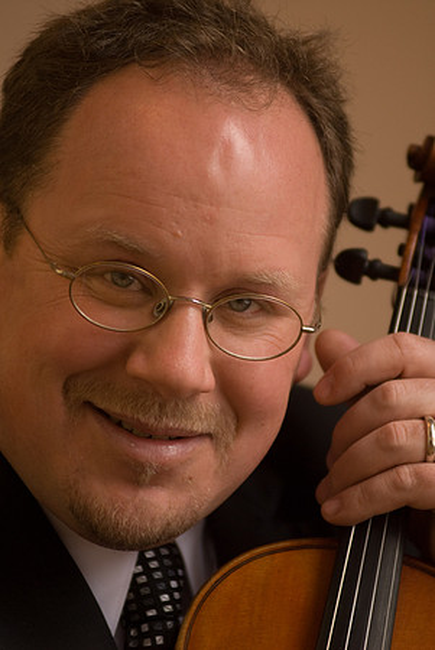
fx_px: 5425
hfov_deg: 4.6
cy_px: 325
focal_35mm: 300
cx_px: 218
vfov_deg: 6.9
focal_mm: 200
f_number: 2.8
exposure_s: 1/80
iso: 320
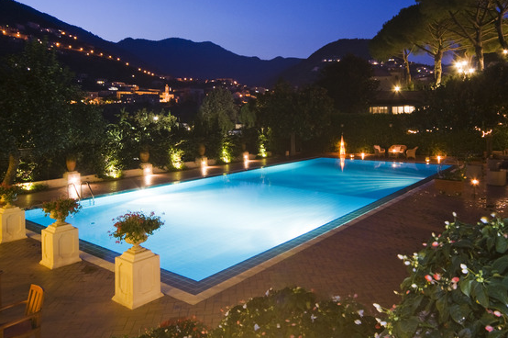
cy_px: 114
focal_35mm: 26
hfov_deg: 69.1
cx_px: 292
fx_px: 366
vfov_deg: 48.7
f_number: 8
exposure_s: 6
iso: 200
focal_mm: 12
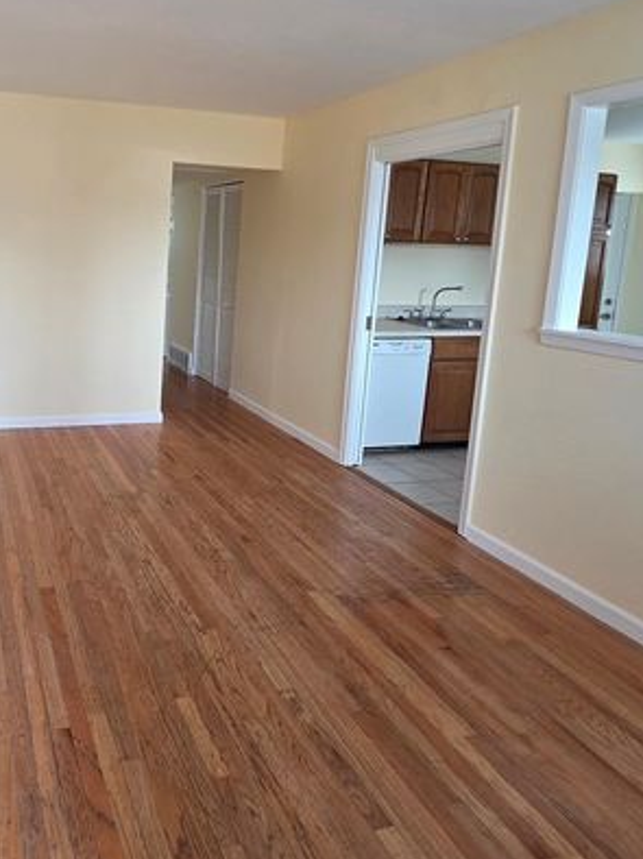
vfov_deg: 74.9
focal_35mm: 22
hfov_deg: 55.7
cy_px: 313
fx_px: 545
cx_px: 109
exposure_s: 1/120
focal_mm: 2.2
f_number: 2.2
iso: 250
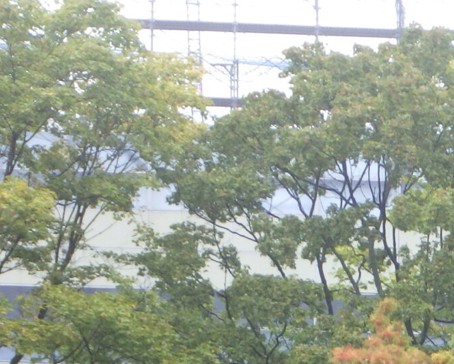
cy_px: 608
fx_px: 3065
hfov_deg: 8.2
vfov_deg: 6.7
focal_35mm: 228
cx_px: 778
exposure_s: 1/100
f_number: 4.6
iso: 125
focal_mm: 11.1
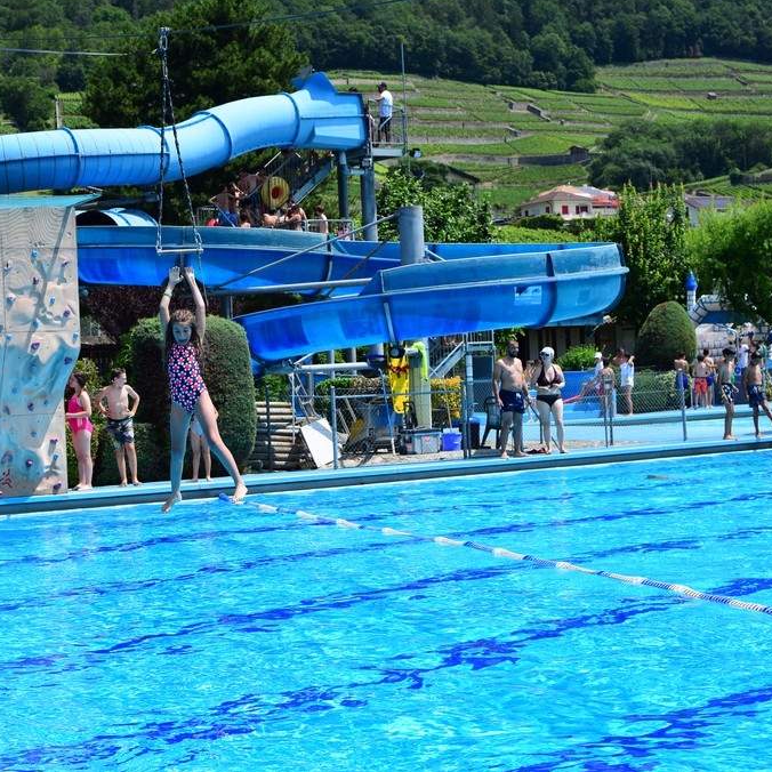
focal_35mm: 68
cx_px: 192
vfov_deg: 25.5
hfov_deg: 25.2
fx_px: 1707
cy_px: 383
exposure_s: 1/1600
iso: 200
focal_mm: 35
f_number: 4
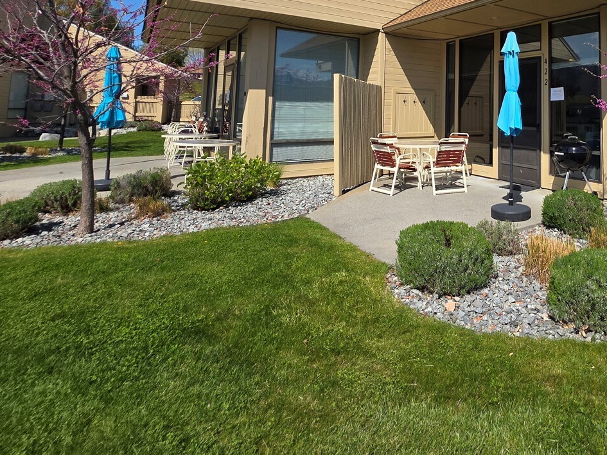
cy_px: 80
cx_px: 460
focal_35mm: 22
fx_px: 386
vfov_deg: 55.9
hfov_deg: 70.9
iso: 40
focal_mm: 2.2
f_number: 1.9
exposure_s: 1/2708
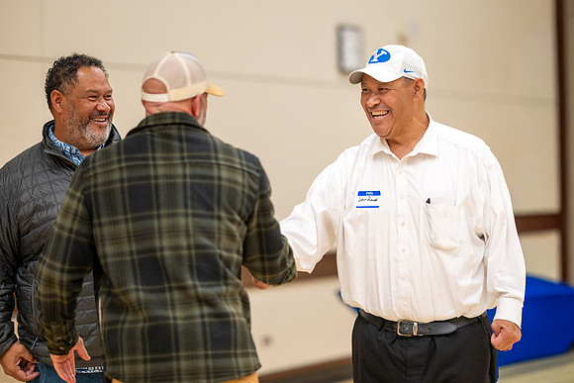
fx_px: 1841
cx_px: 316
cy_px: 190
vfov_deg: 11.9
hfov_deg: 17.7
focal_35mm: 115
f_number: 1.6
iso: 640
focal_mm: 105
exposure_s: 1/400
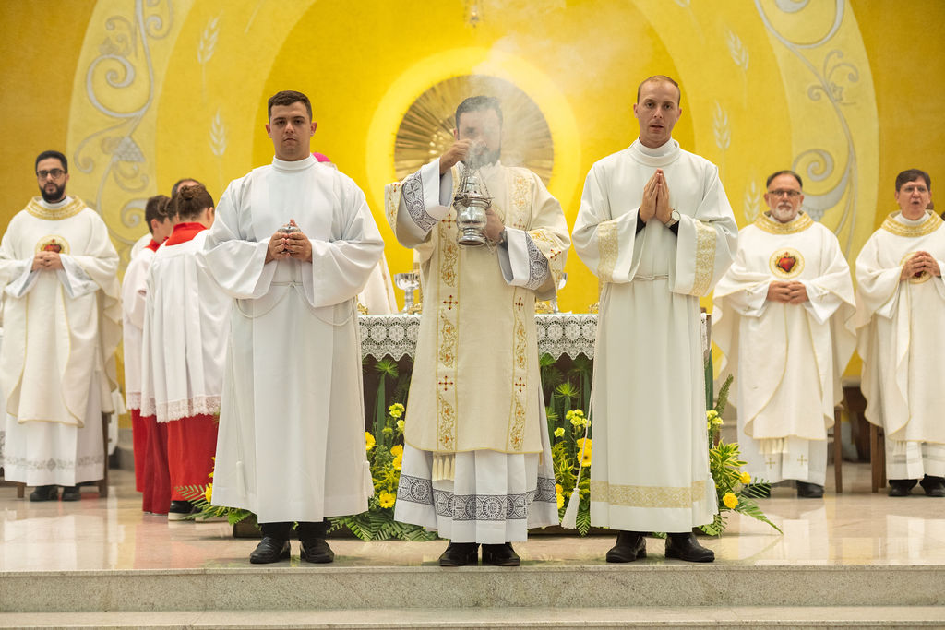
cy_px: 315
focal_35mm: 85
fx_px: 2231
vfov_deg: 16.1
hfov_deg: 23.9
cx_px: 472
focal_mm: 85
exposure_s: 1/200
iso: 2000
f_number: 3.2
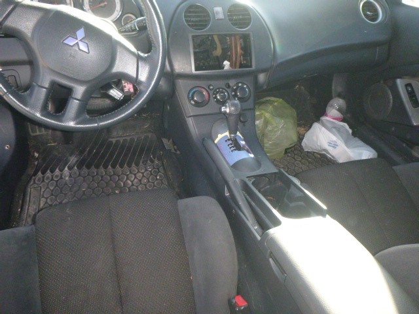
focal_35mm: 27
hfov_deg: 65.3
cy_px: 157
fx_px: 327
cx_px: 210
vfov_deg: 51.4
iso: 400
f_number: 4
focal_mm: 4.8
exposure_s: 1/125
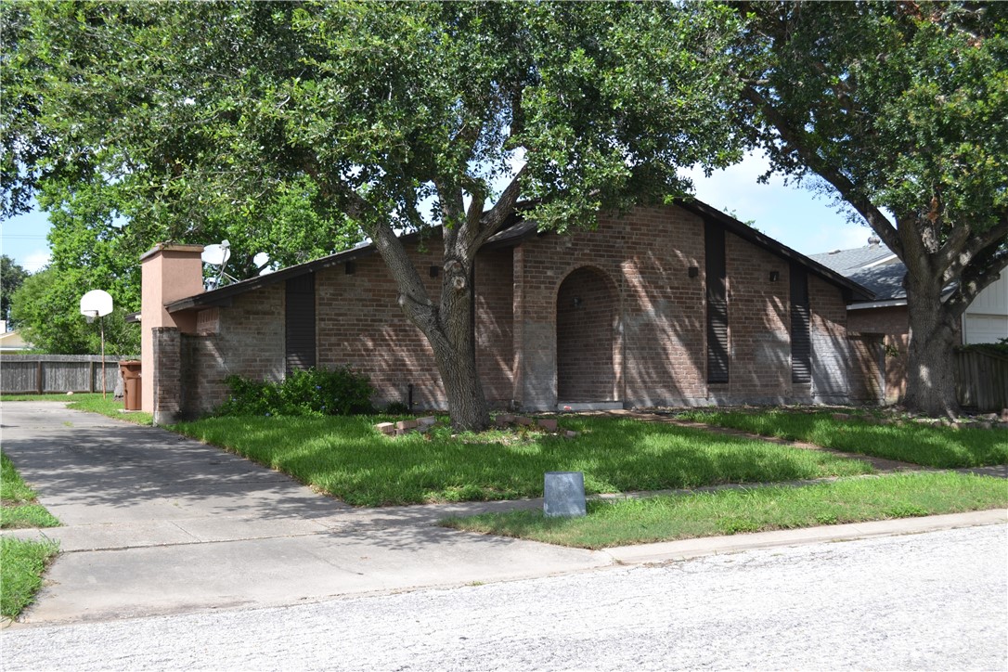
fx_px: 1092
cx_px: 504
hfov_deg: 49.6
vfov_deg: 34.2
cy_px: 336
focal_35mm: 39
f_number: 7.1
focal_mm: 26
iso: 100
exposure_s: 1/200
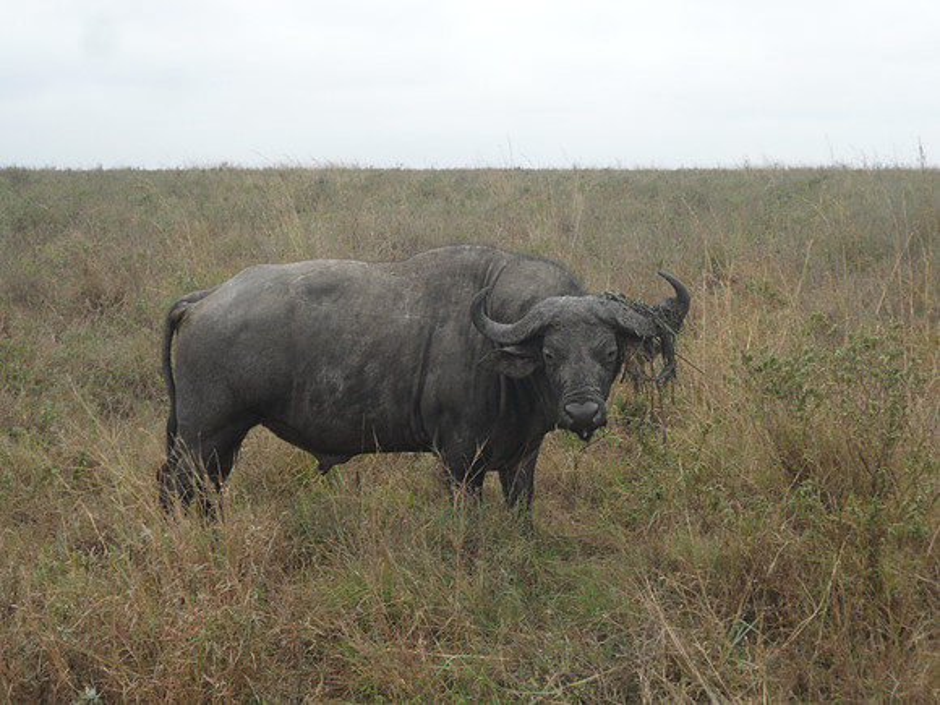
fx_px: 1412
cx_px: 470
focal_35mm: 52
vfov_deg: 28.0
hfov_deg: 36.8
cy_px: 352
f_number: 5
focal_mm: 9.3
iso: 80
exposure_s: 1/60
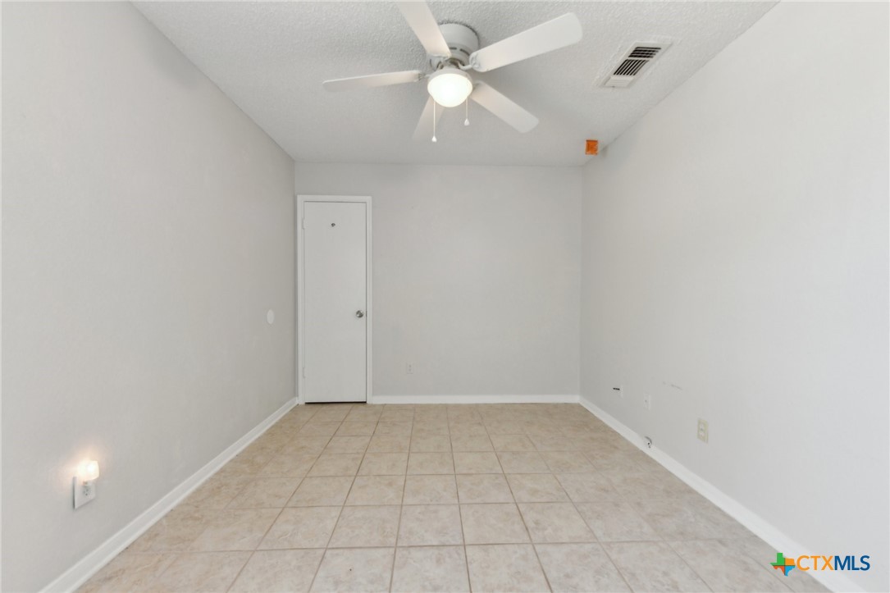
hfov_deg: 104.3
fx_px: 346
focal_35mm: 14
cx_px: 445
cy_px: 296
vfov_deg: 81.2
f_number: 8
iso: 400
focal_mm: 14
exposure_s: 1/10
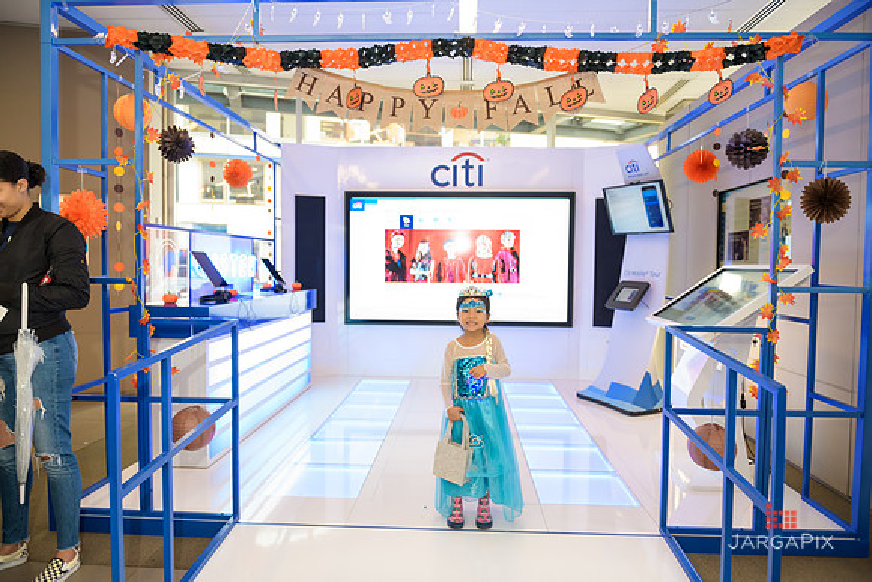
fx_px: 581
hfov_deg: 73.7
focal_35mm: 24
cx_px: 436
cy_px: 291
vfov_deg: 53.2
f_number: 3.2
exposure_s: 1/125
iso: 800
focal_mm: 24
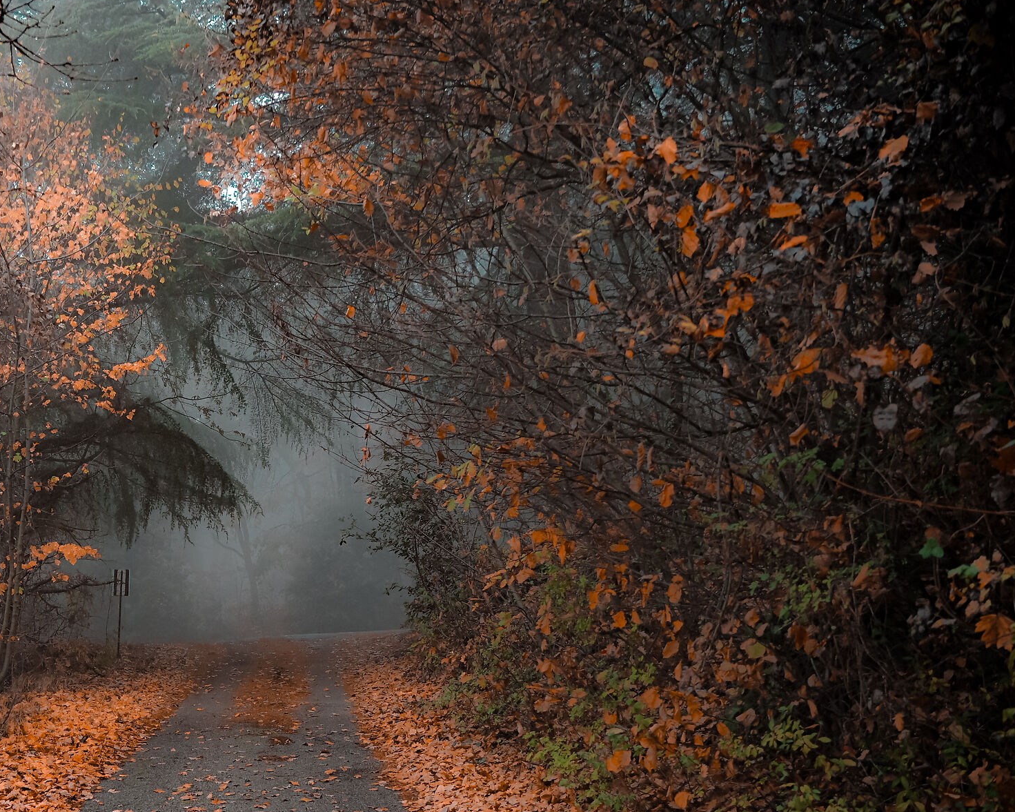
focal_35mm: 49
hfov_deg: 36.6
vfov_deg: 30.5
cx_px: 213
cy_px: 482
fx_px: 1484
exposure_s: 1/30
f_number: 3.5
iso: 800
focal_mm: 21.5
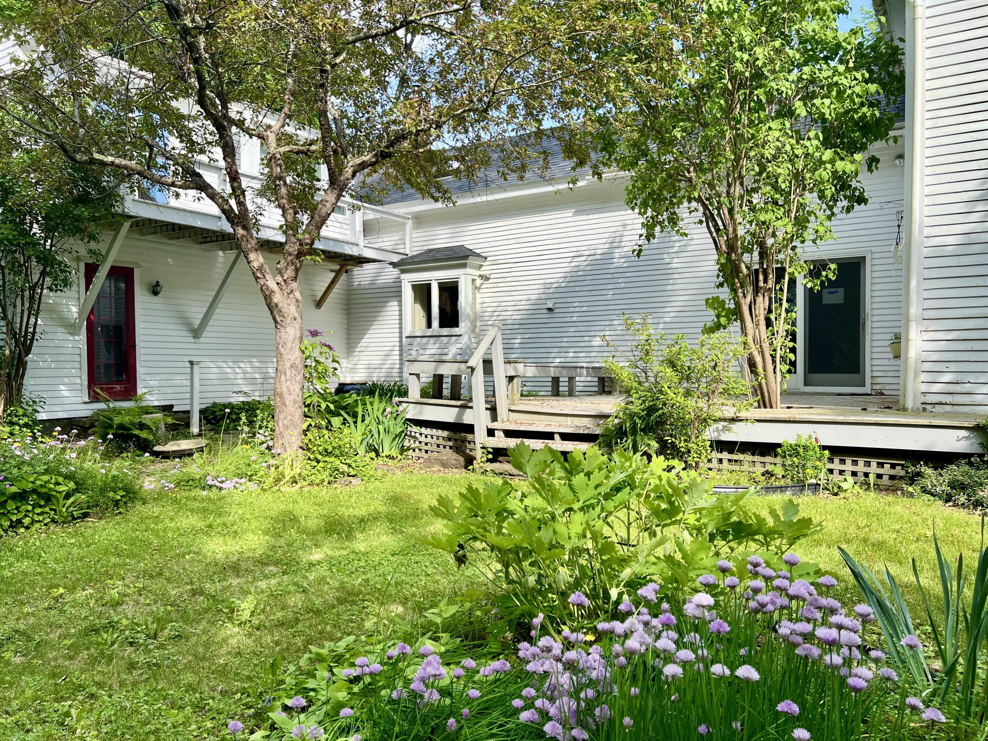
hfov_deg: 67.3
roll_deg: +0.5
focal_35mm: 26
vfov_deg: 53.1
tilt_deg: -2.3
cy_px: 370
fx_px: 742
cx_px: 494
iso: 50
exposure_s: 1/1511
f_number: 1.5
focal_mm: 5.7
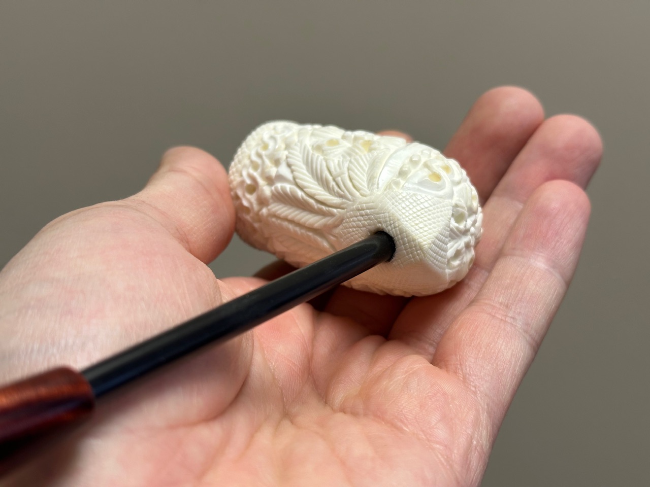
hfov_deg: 39.7
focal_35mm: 48
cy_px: 244
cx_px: 325
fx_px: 901
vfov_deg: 30.3
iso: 64
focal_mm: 6.86
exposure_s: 1/121
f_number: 1.78
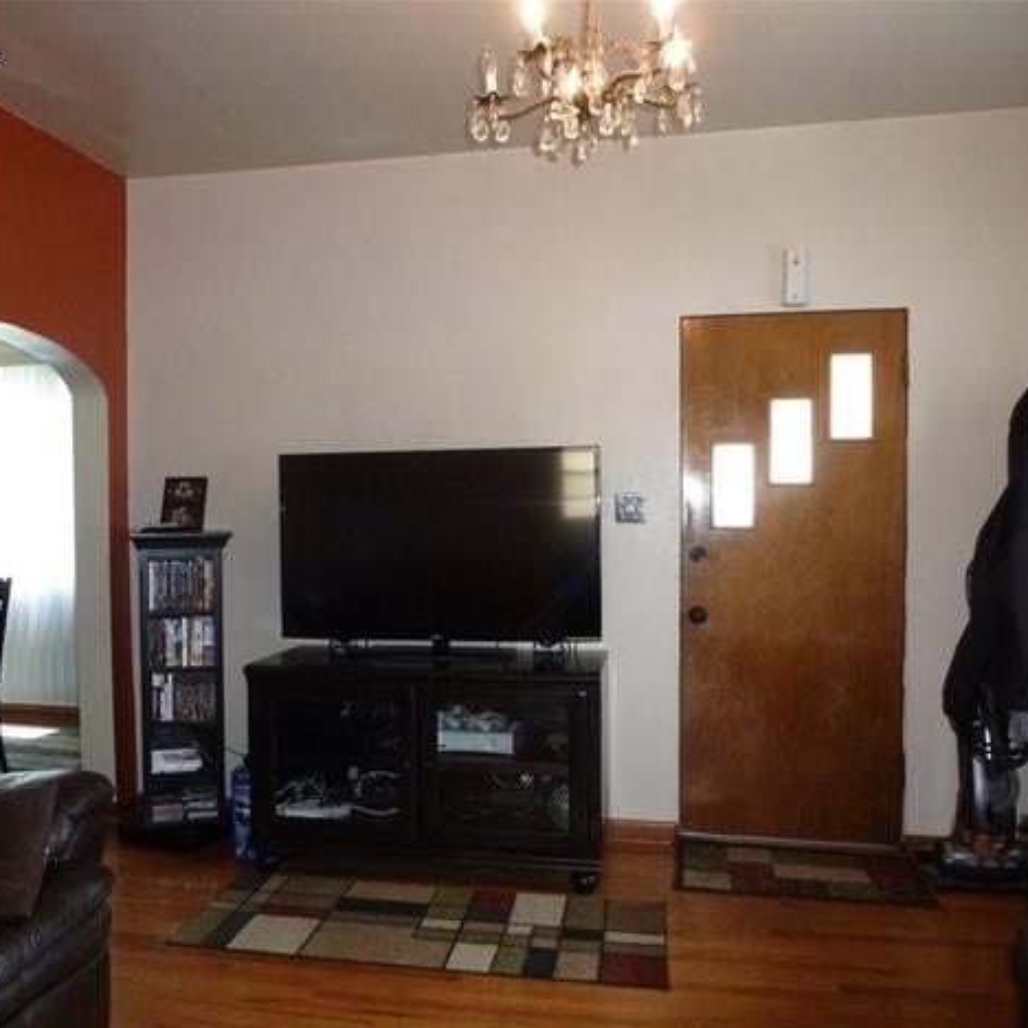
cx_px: 428
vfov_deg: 55.6
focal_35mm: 29
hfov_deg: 55.3
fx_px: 974
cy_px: 525
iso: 320
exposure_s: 1/60
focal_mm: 4.3
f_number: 3.3
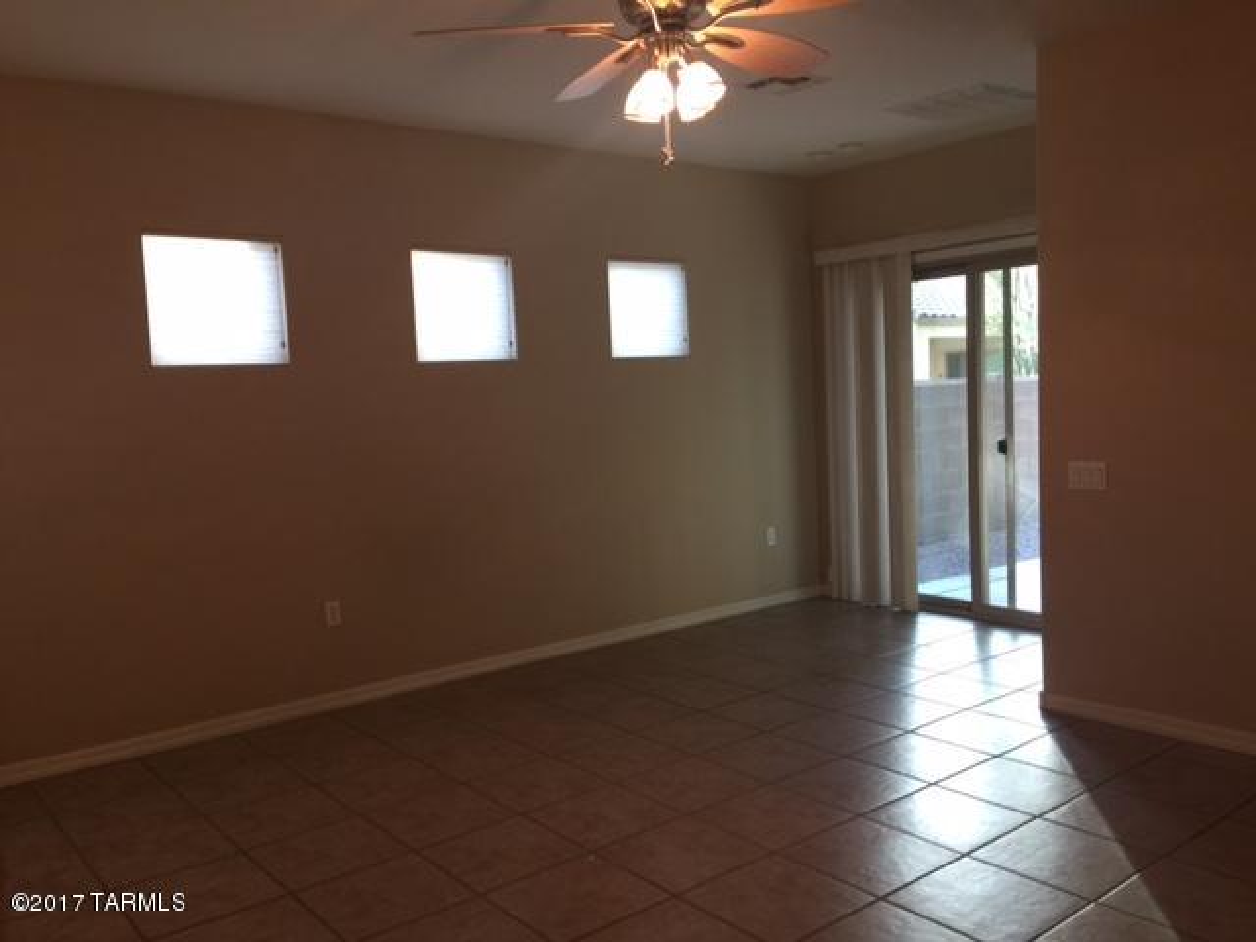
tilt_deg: -3.3
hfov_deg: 61.7
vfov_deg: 48.2
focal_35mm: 29
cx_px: 628
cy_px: 471
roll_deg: +0.8
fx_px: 1052
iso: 32
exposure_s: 1/15
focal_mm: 4.15
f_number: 2.2
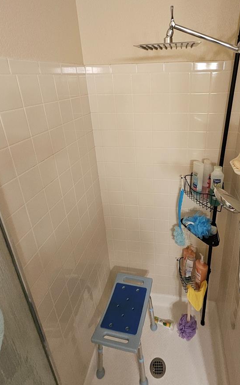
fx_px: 199
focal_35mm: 19
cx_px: 147
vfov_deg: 87.0
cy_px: 157
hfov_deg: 61.5
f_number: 2.2
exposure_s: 1/30
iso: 320
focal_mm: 1.74
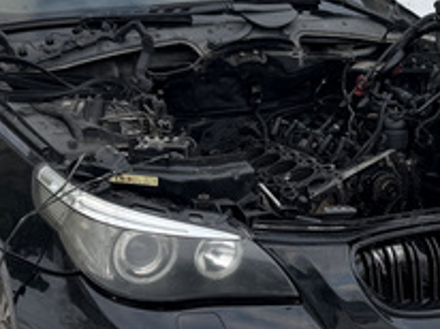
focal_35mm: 70
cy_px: 205
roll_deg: +1.3
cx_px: 261
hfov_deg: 27.8
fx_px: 889
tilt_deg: -18.3
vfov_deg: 20.9
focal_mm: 6.76
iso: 80
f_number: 1.78
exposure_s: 1/387
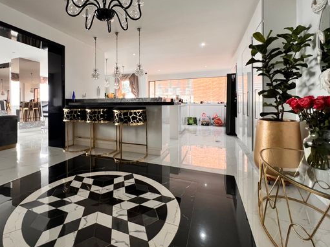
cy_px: 106
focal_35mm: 17
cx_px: 132
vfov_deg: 74.3
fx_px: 162
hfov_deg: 89.9
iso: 160
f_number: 1.8
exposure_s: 1/99
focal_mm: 1.57
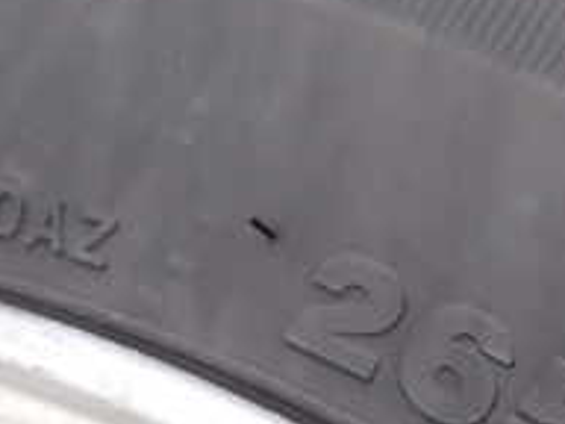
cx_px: 644
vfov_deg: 17.7
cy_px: 548
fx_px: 1273
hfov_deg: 23.3
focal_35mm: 78
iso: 100
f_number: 2.8
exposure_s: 1/400
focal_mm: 4.5
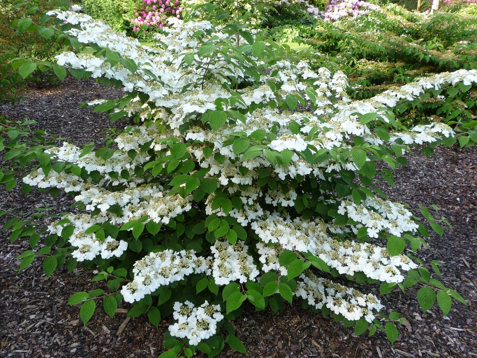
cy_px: 179
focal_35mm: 32
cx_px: 238
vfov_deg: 44.2
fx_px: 441
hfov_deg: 56.8
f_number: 3.5
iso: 100
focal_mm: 5.3
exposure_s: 1/100
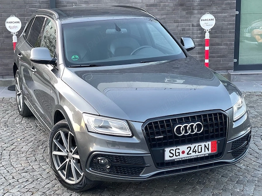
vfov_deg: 22.9
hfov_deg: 30.3
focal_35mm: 64
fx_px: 484
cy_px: 98
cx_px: 131
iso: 200
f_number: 2.2
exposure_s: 1/99
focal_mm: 7.5
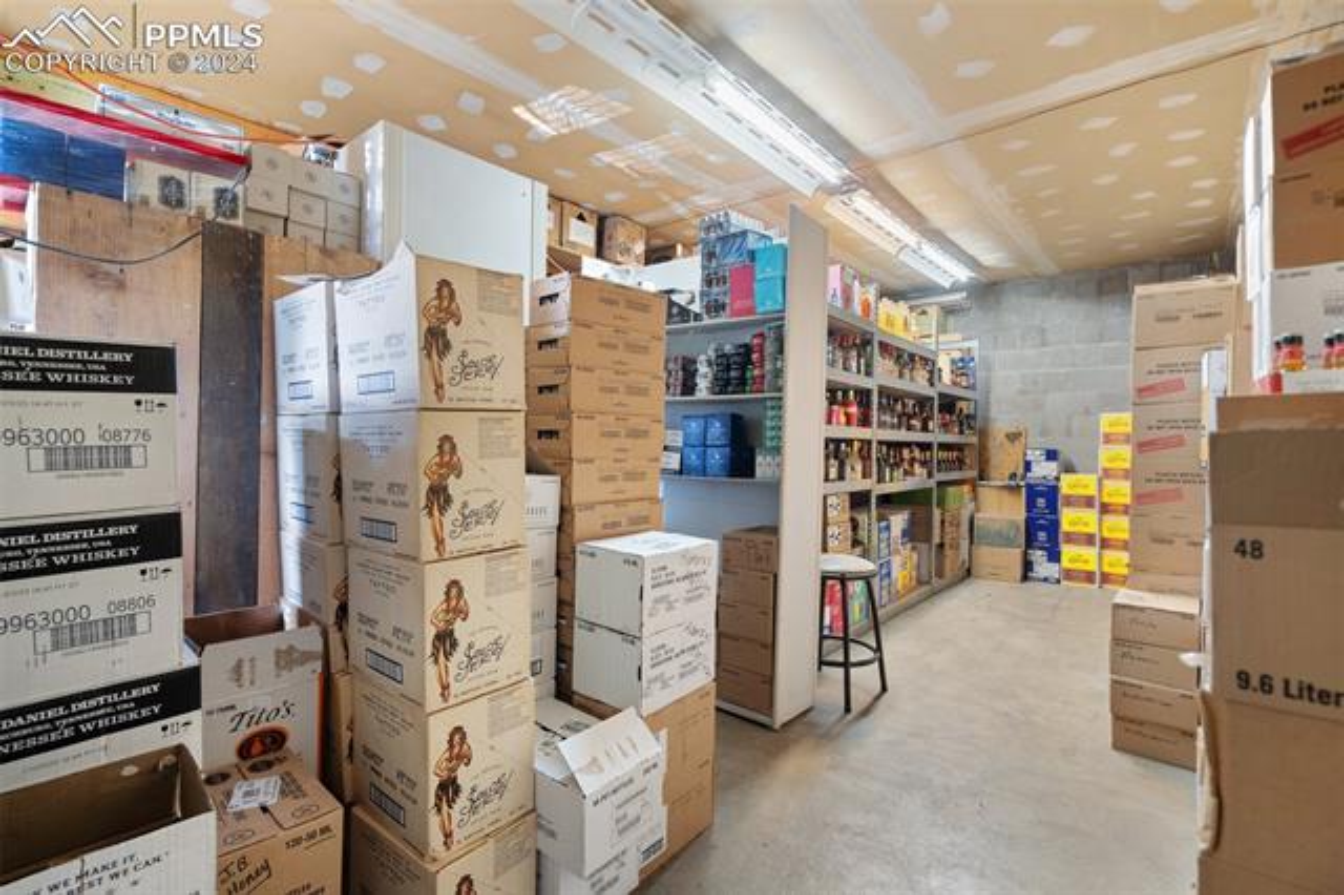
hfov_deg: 96.8
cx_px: 672
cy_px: 448
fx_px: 597
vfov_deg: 73.7
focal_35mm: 16
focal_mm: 16
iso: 1000
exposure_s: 1/2
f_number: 5.6
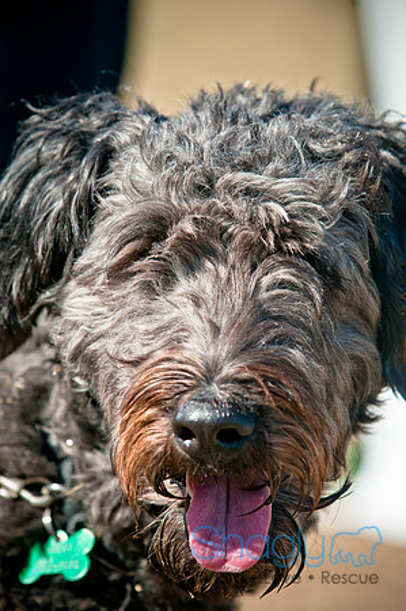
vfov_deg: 7.4
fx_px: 4705
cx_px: 203
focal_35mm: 278
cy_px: 306
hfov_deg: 4.9
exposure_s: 1/800
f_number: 5.6
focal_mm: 185
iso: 200
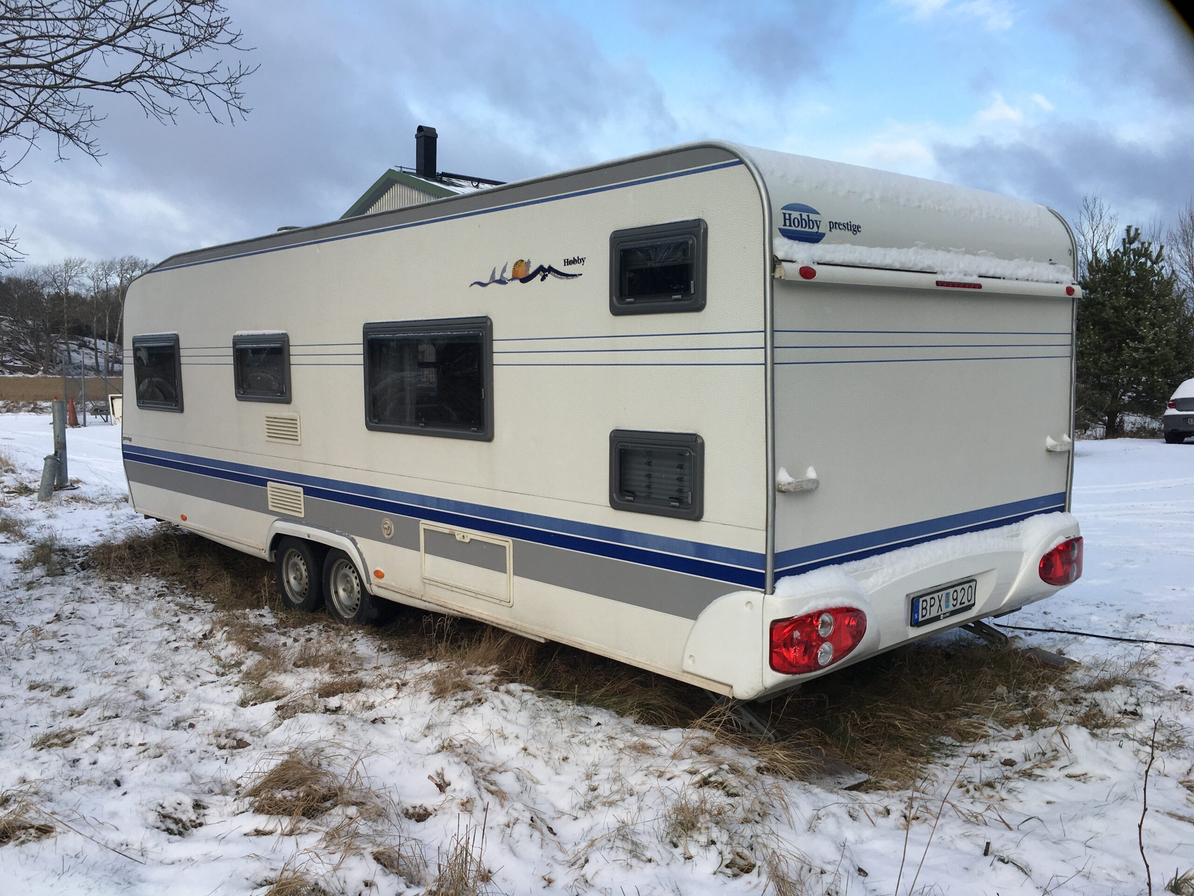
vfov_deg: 48.2
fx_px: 1000
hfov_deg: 61.7
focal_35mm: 29
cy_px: 448
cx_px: 597
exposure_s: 1/466
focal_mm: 4.15
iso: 25
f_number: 2.2
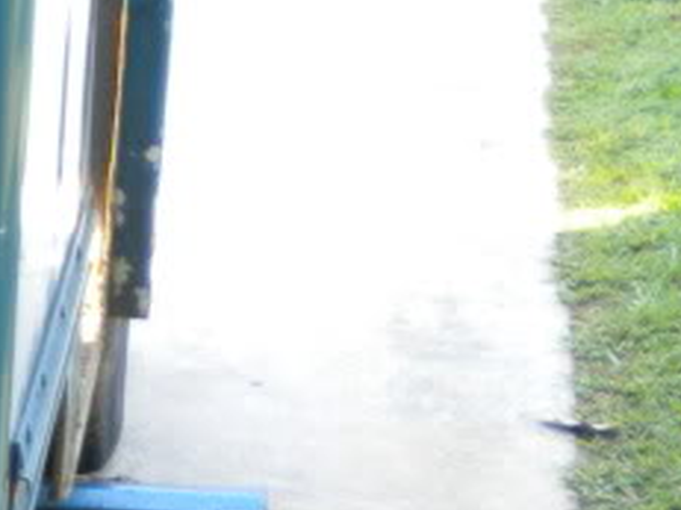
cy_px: 587
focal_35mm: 155
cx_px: -746
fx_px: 3048
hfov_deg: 11.3
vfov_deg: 9.5
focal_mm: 6.3
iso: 146
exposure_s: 1/60
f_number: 3.1
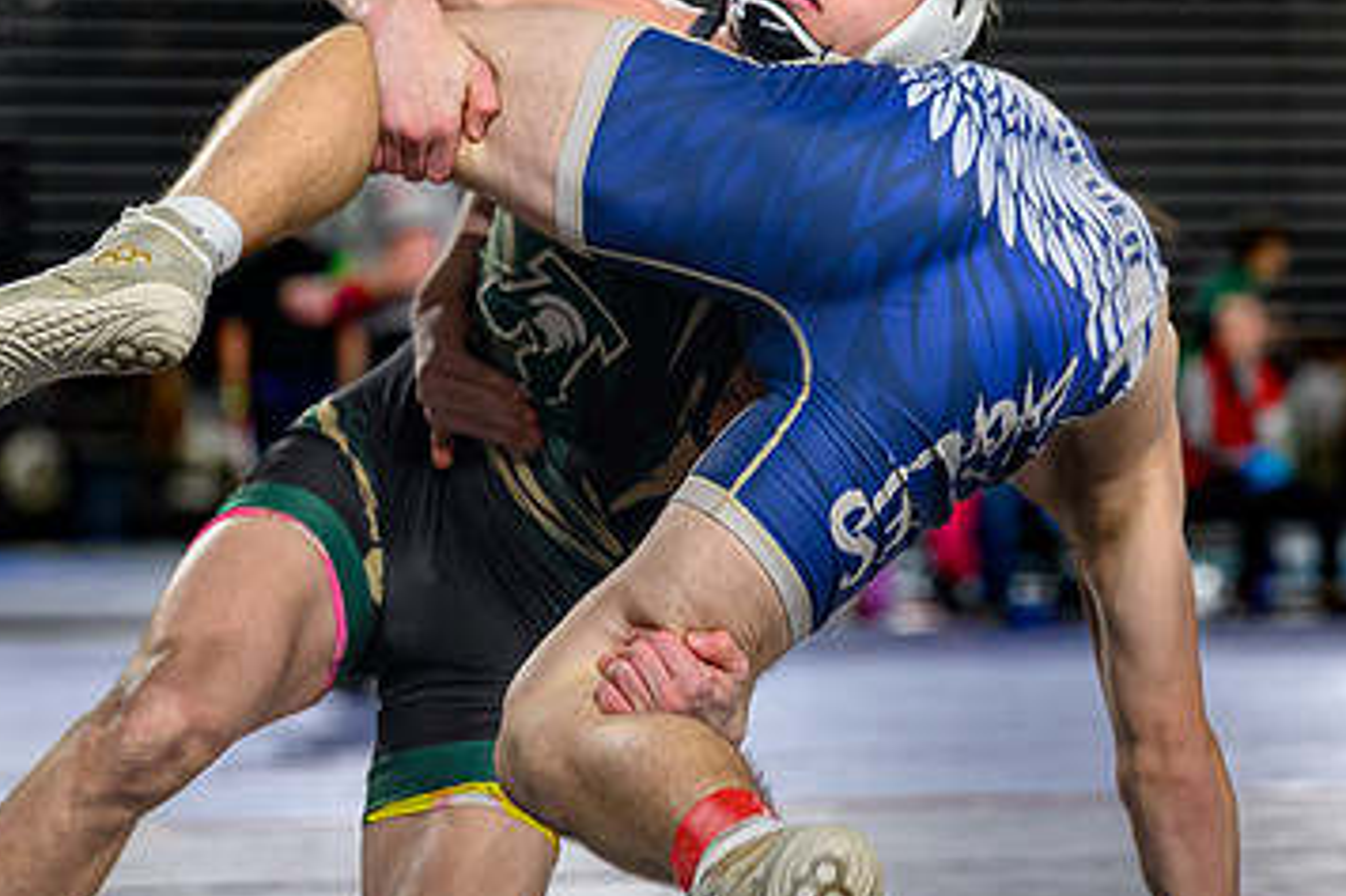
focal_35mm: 190
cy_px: 252
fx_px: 7100
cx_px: 693
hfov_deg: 10.8
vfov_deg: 7.2
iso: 2500
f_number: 2.8
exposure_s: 1/800
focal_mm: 95
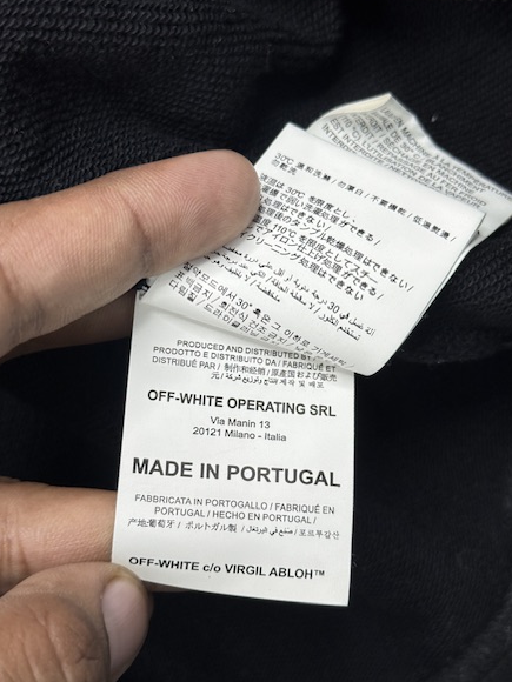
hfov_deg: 27.5
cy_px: 363
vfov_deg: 36.2
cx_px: 264
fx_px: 1045
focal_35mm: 53
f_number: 1.78
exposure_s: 1/129
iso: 50
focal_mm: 6.76
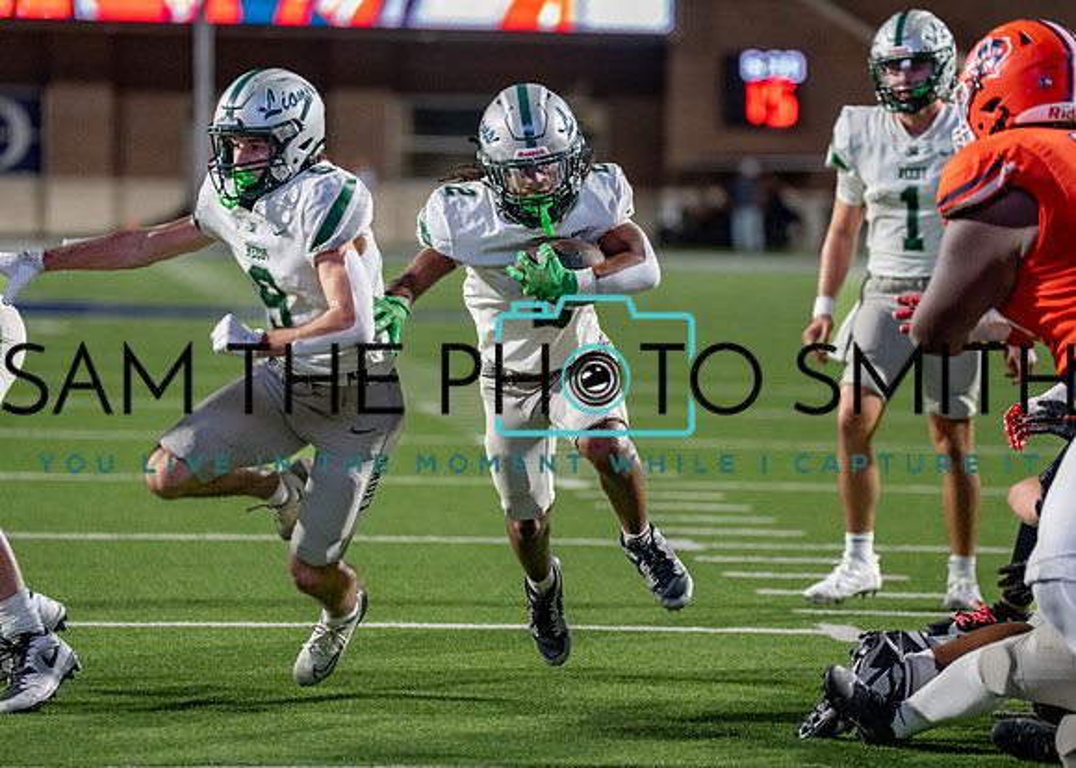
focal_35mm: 216
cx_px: 611
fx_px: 6604
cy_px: 350
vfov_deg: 6.7
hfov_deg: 9.3
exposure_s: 1/1250
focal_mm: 171
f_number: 2.8
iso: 2000
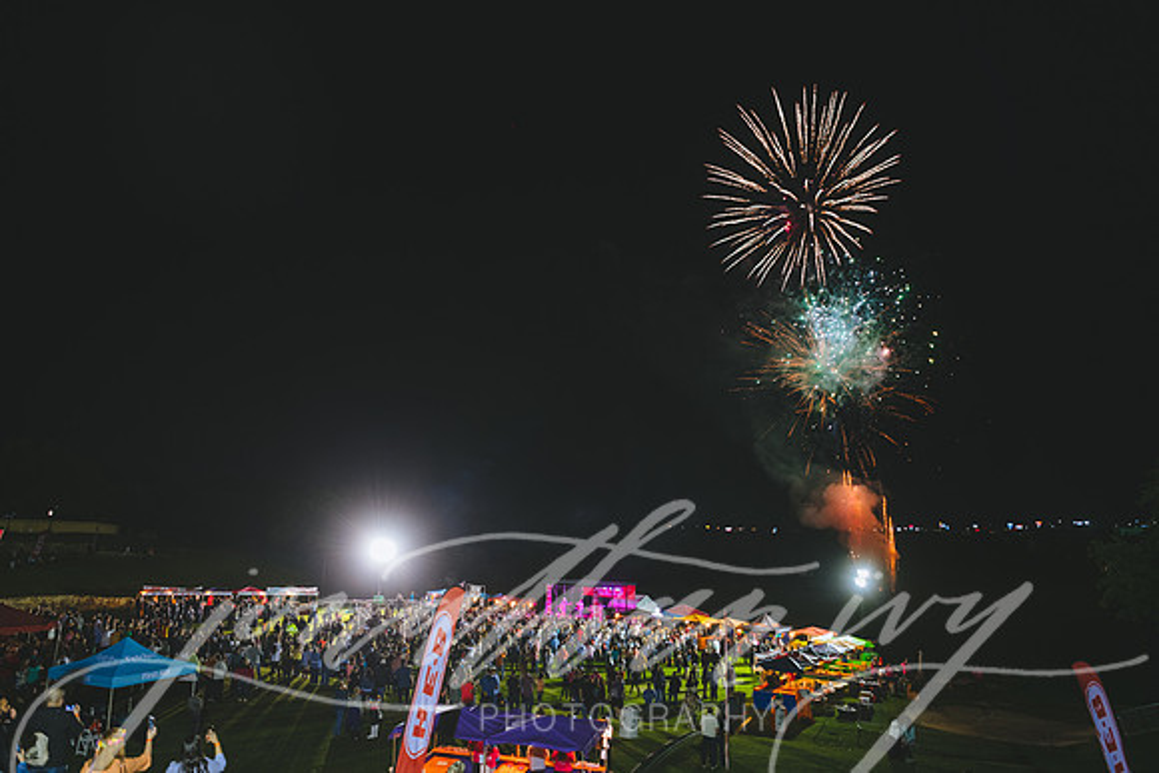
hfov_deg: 73.7
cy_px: 386
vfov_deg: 53.2
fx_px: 773
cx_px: 580
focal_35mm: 24
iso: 640
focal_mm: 24
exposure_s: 1/30
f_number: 2.8
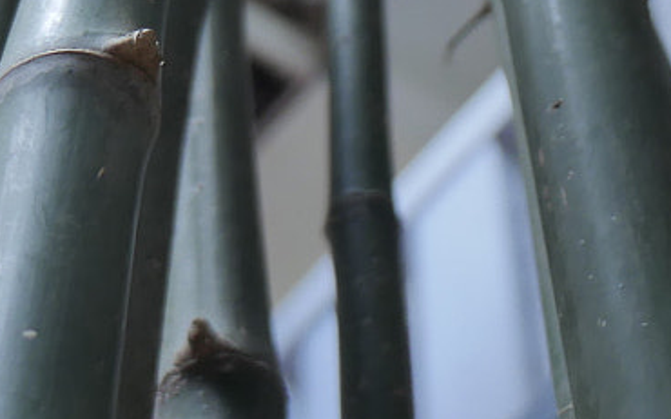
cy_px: -370
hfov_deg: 18.9
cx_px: 408
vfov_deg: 11.0
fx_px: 2011
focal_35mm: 110
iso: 200
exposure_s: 1/50
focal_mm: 12
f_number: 2.8
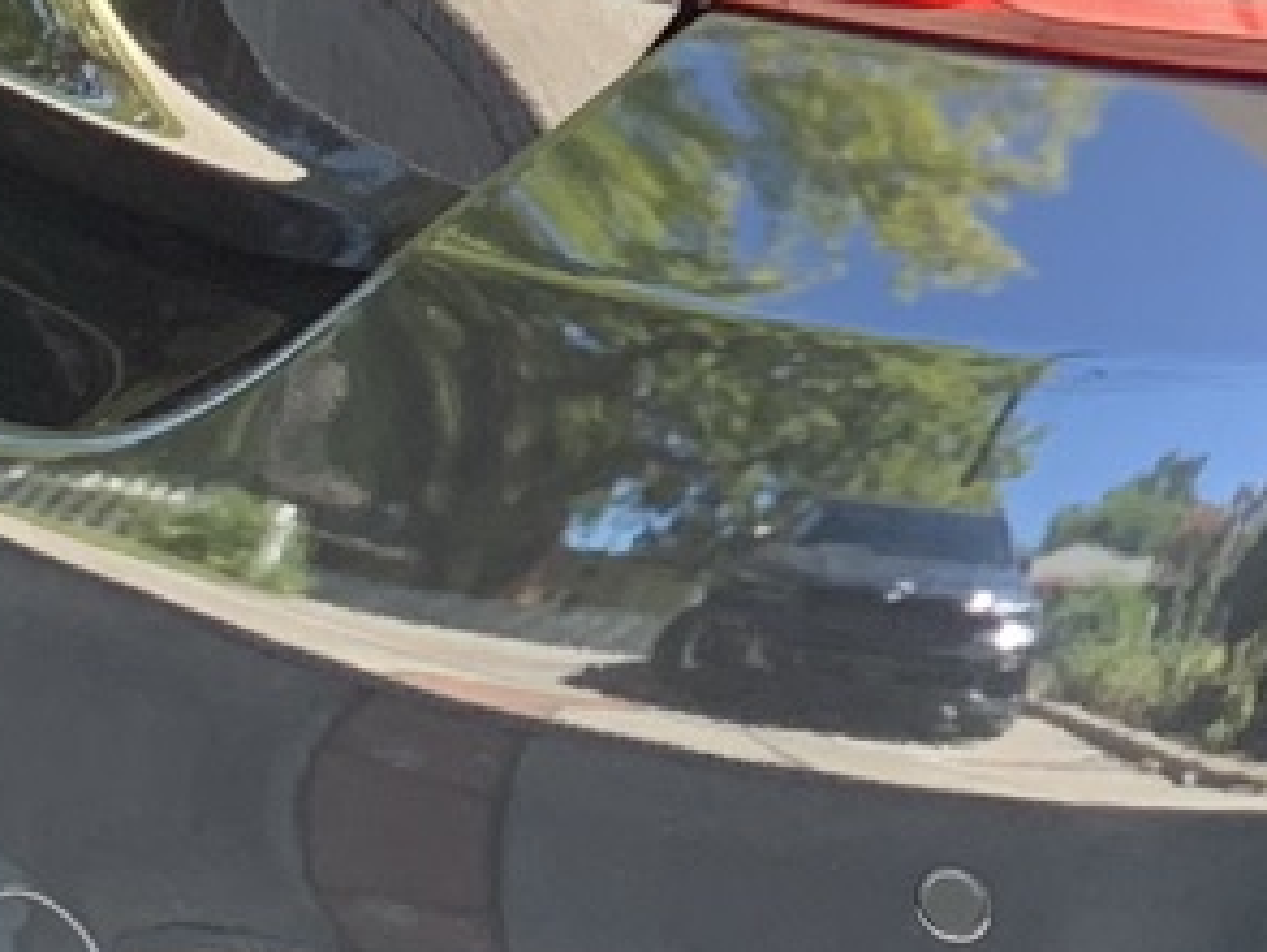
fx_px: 6630
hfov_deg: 10.1
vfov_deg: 7.9
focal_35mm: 181
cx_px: 2487
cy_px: -887
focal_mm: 4.25
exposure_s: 1/114
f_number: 1.8
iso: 100
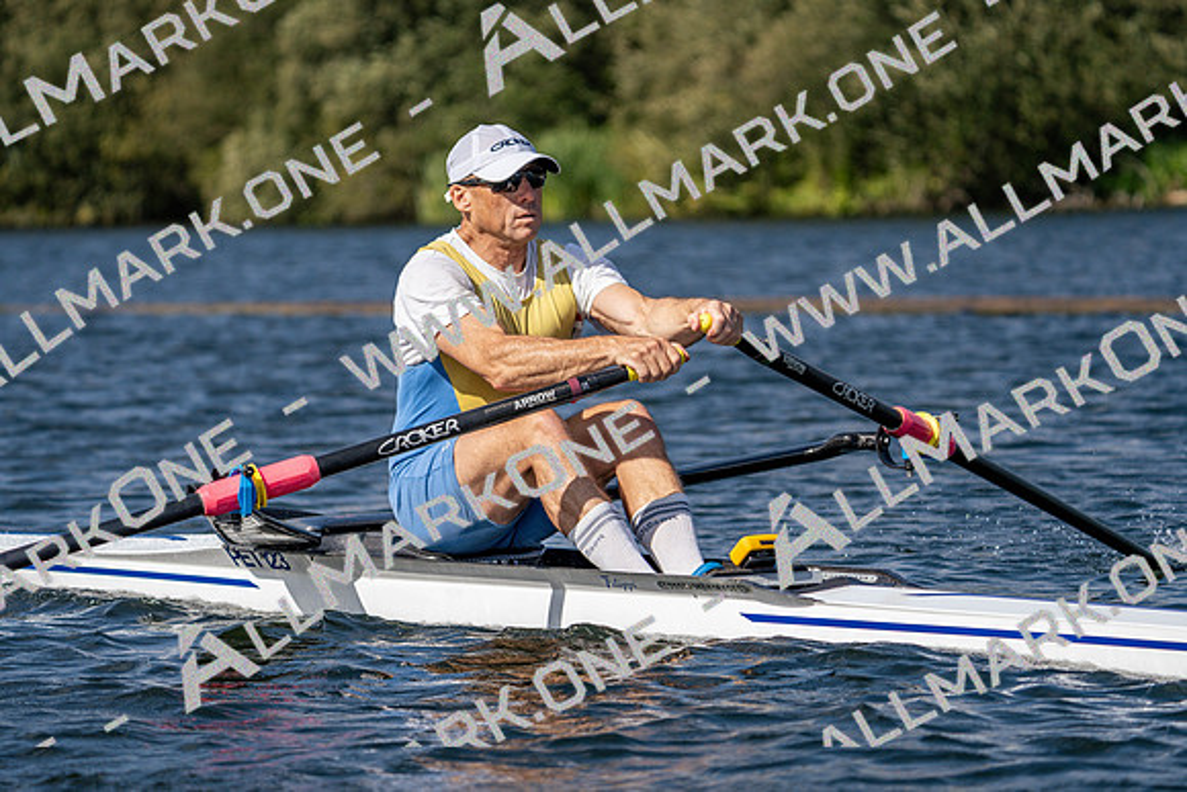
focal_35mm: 200
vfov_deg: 6.9
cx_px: 594
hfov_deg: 10.3
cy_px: 396
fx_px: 6596
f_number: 5.6
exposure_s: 1/1600
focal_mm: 200
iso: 125
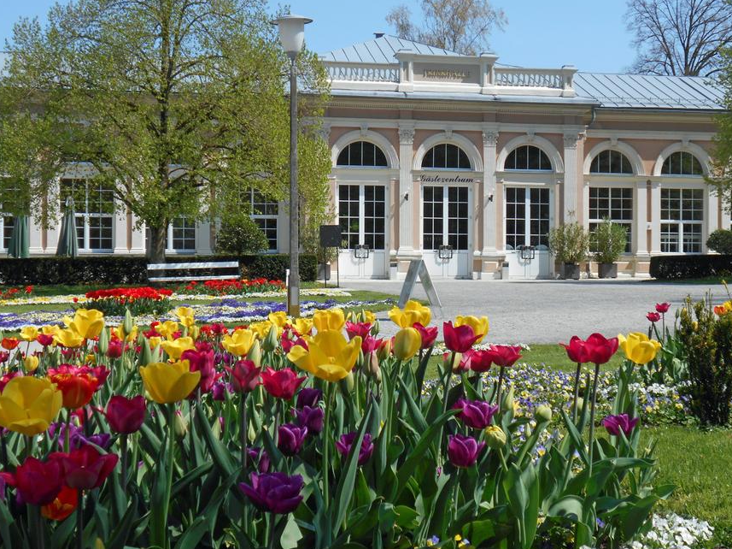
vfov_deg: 22.6
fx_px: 1374
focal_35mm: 65
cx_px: 386
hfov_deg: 29.8
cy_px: 274
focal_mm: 10
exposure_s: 1/500
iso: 80
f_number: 4.9
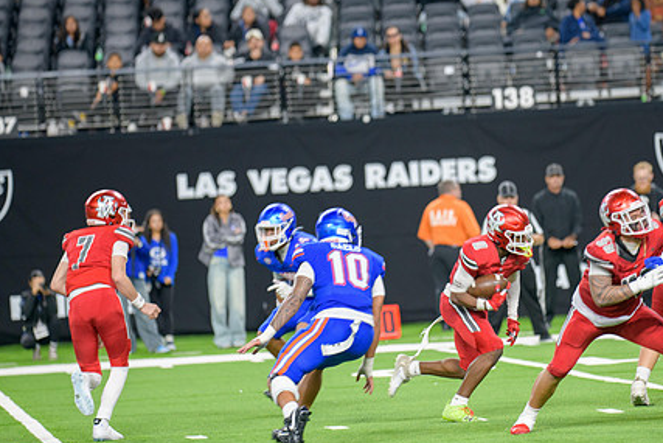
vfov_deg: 4.6
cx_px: 432
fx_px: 5508
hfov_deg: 6.9
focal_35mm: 299
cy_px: 254
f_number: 2.8
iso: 1000
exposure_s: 1/400
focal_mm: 220
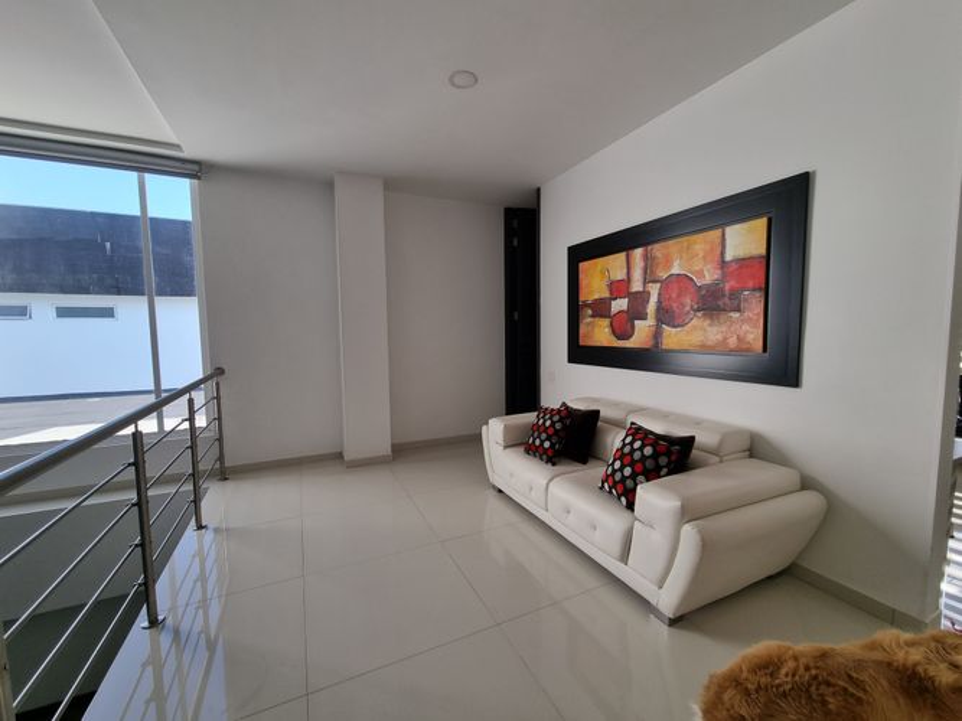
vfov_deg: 89.9
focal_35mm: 13
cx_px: 481
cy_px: 360
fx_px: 361
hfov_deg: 106.2
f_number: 2.2
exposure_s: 1/305
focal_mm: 2.2
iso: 50
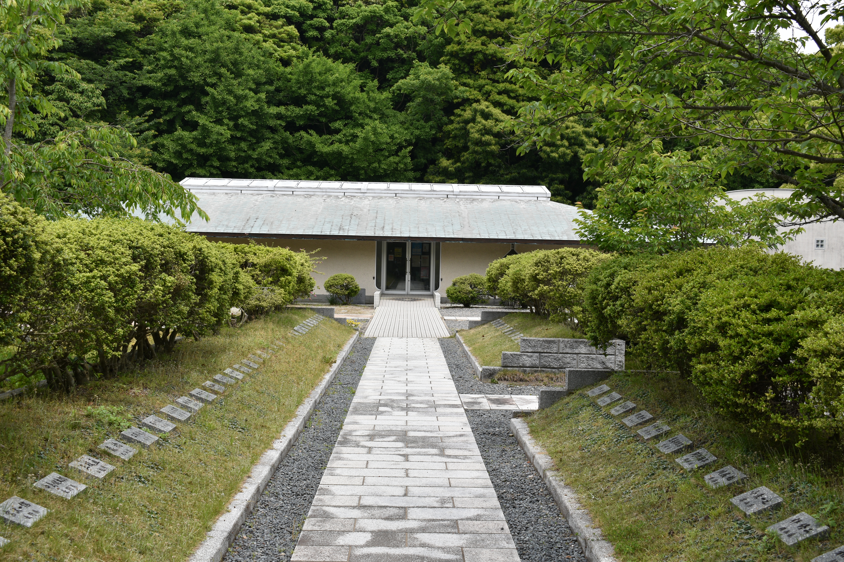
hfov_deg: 43.6
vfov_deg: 29.9
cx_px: 422
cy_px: 281
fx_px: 1055
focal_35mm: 45
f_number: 8
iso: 100
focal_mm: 30
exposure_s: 1/250
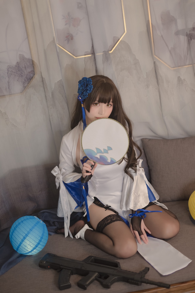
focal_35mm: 53
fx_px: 431
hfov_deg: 25.5
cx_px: 98
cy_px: 146
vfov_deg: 37.5
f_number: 1.4
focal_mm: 35
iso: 400
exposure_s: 1/60
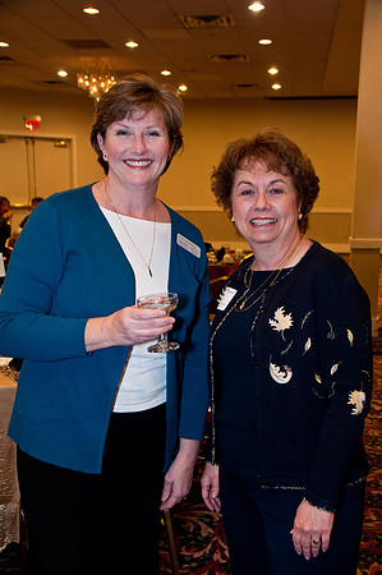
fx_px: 694
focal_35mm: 44
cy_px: 288
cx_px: 191
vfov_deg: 45.0
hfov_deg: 30.8
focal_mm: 29
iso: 640
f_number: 6.3
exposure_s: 1/30
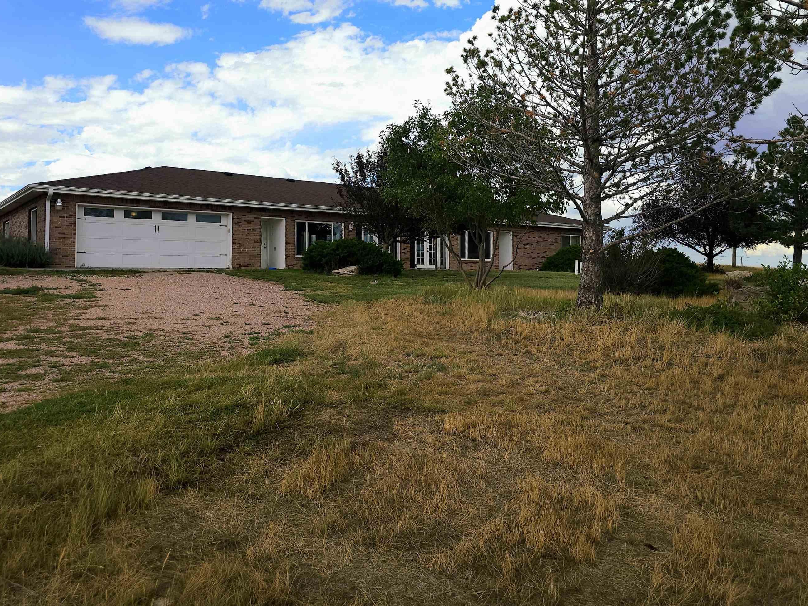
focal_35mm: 27
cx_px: 383
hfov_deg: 65.3
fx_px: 630
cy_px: 267
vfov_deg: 51.2
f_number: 1.7
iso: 10
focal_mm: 6.3
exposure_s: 1/417
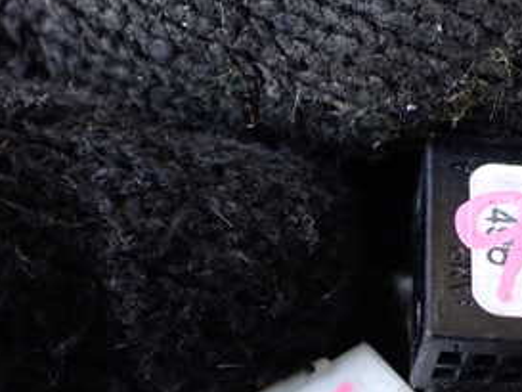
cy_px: 323
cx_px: 405
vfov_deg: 21.9
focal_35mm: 66
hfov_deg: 28.8
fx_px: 996
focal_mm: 5.4
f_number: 2.3
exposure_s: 1/125
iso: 400
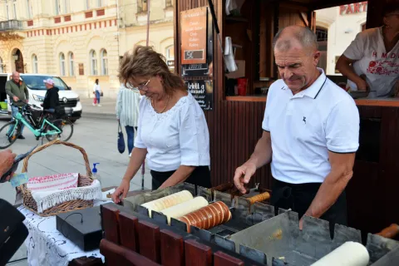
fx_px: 388
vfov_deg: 37.9
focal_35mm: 35
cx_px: 200
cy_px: 133
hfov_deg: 54.4
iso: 400
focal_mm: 35
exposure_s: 1/200
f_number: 6.3
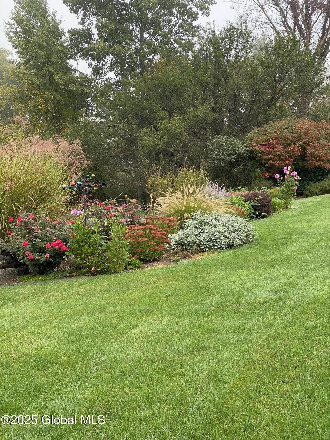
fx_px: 661
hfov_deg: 28.0
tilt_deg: -5.4
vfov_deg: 36.8
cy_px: 220
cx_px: 165
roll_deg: -0.7
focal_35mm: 52
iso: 20
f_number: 2
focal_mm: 6
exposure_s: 1/271
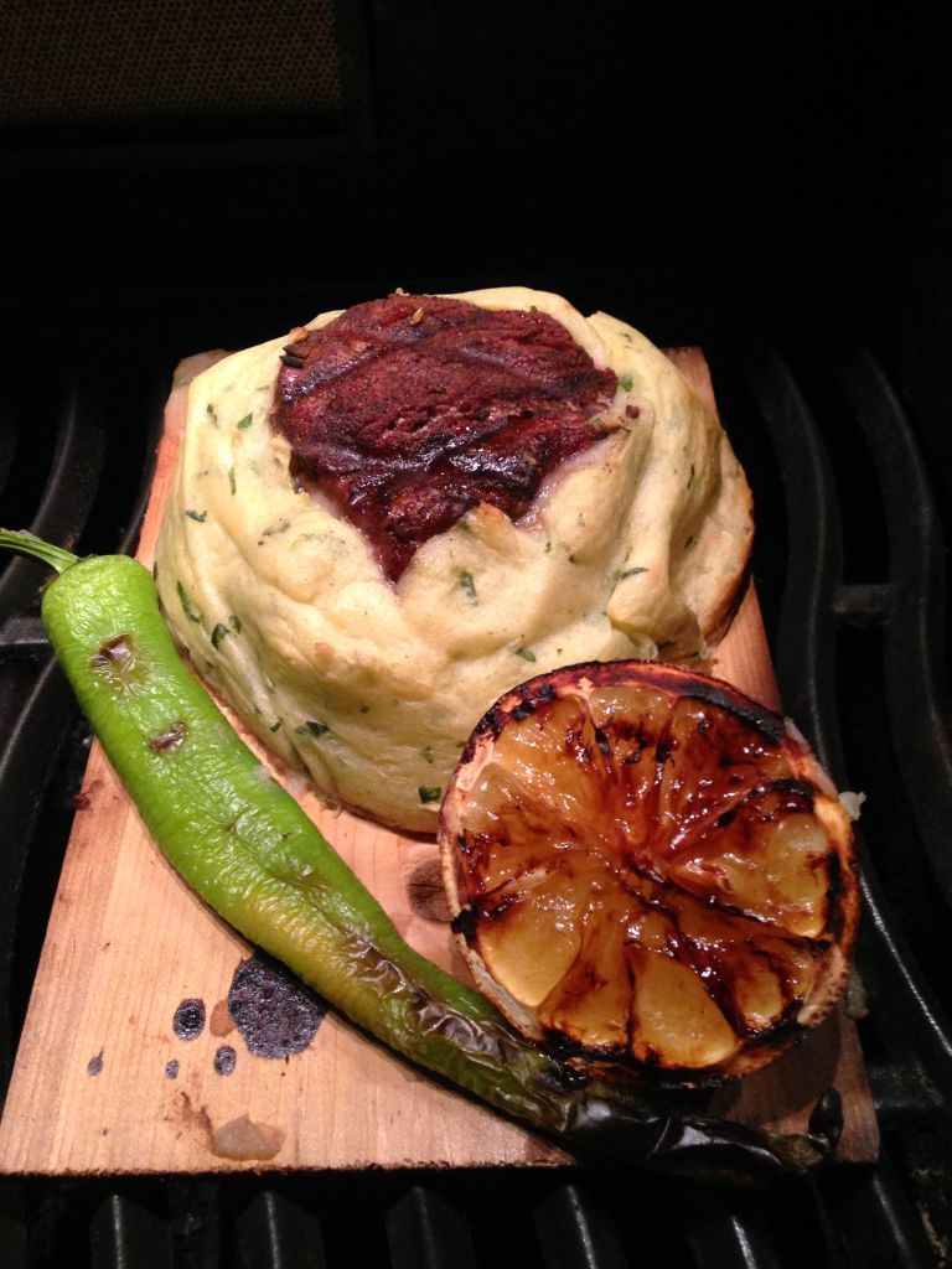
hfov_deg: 42.9
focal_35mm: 33
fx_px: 1210
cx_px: 476
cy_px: 634
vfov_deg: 55.4
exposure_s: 1/20
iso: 250
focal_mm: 4.12
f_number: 2.4
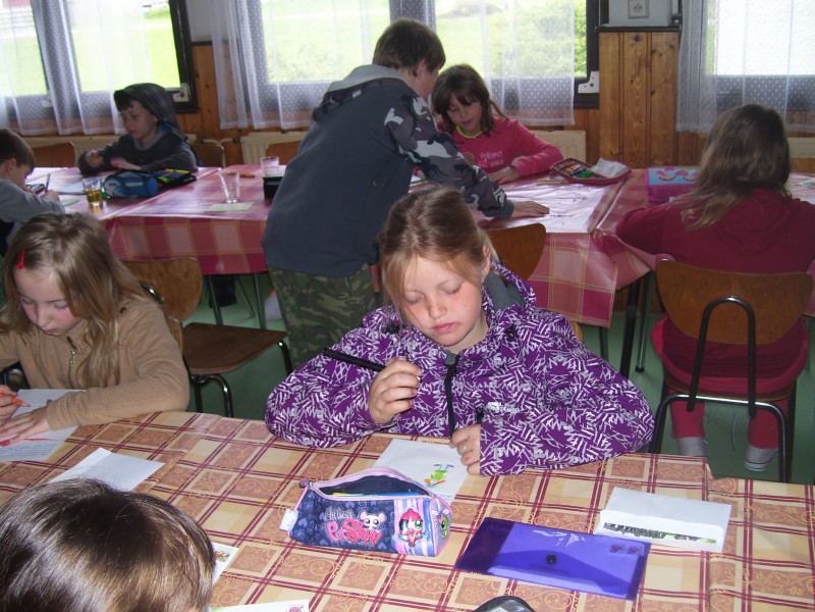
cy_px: 306
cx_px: 408
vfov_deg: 38.7
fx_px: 871
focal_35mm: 37
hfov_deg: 50.1
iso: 80
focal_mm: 6
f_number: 2.7
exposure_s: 1/60
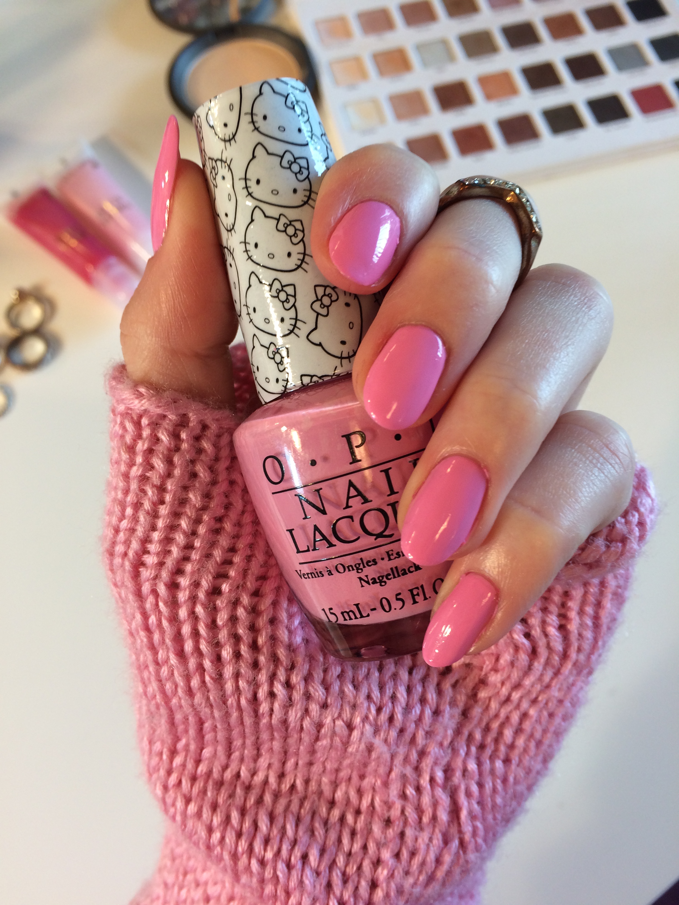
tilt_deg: -66.4
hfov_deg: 48.2
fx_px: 758
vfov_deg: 61.7
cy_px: 452
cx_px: 340
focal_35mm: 29
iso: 40
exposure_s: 1/30
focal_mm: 4.15
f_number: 2.2
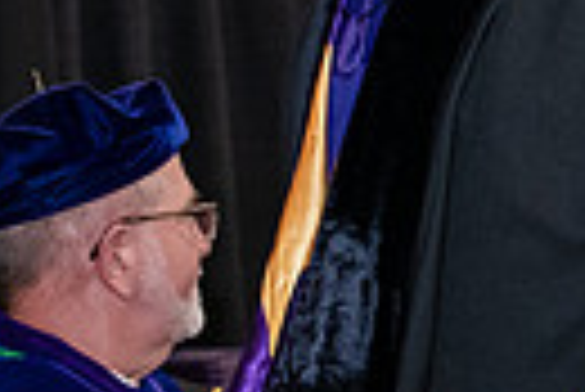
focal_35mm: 312
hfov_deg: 6.4
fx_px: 5076
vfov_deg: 4.4
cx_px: 1071
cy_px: 106
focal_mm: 70
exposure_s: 1/200
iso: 2500
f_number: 5
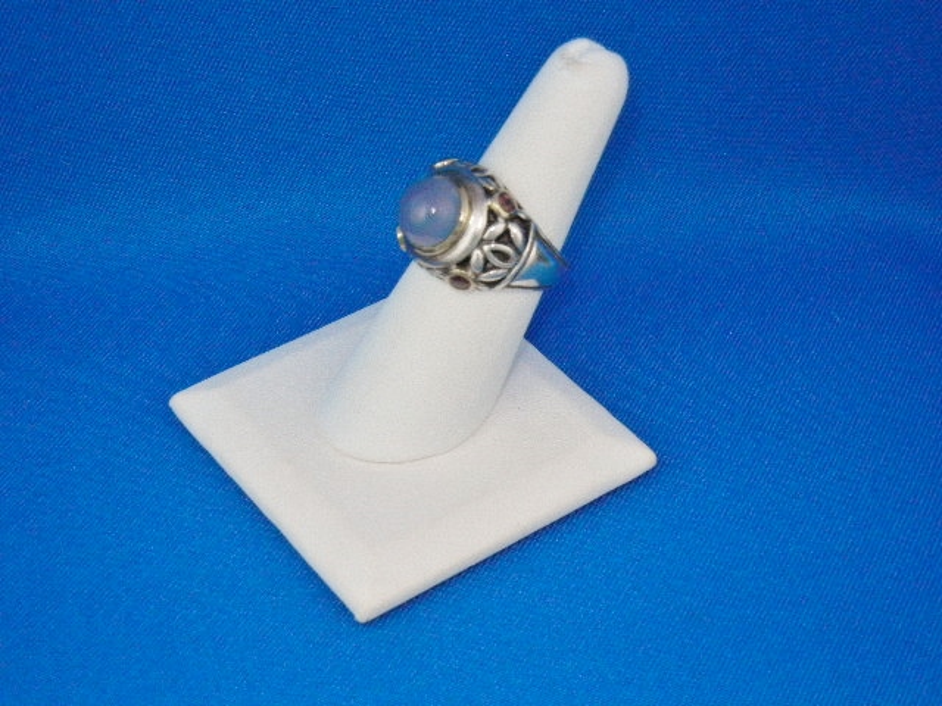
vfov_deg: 21.6
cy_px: 353
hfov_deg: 28.6
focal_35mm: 68
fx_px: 1850
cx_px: 471
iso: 800
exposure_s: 1/30
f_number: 8.2
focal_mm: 12.2
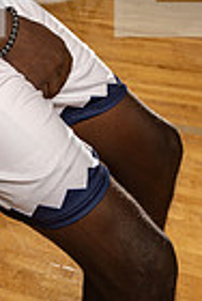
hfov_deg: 16.8
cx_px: -56
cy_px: -178
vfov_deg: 21.2
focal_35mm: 77
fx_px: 645
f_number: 7.1
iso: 320
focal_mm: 24
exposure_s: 1/200
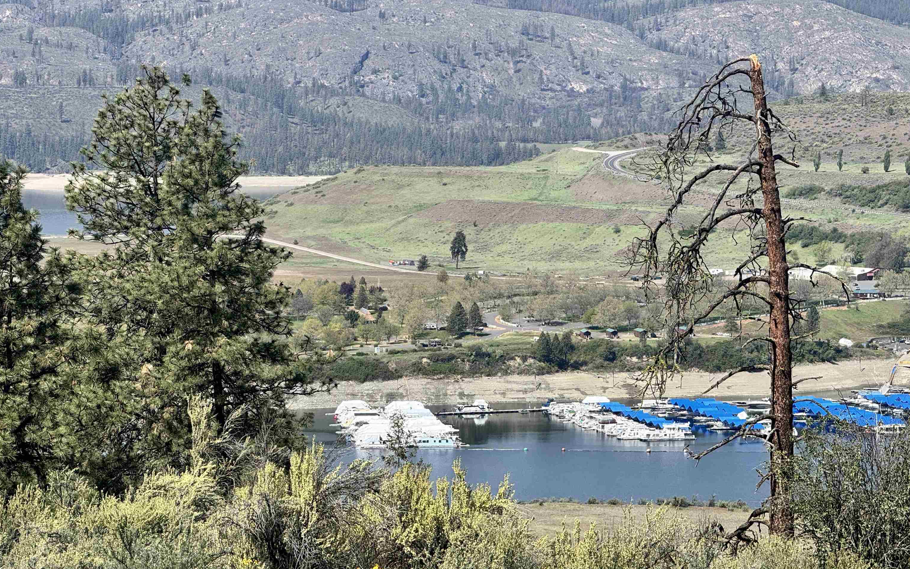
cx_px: 455
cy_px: 233
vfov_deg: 10.2
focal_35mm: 128
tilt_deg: -3.0
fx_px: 3174
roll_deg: -0.1
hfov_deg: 16.3
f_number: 2.8
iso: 50
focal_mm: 15.66
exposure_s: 1/1650
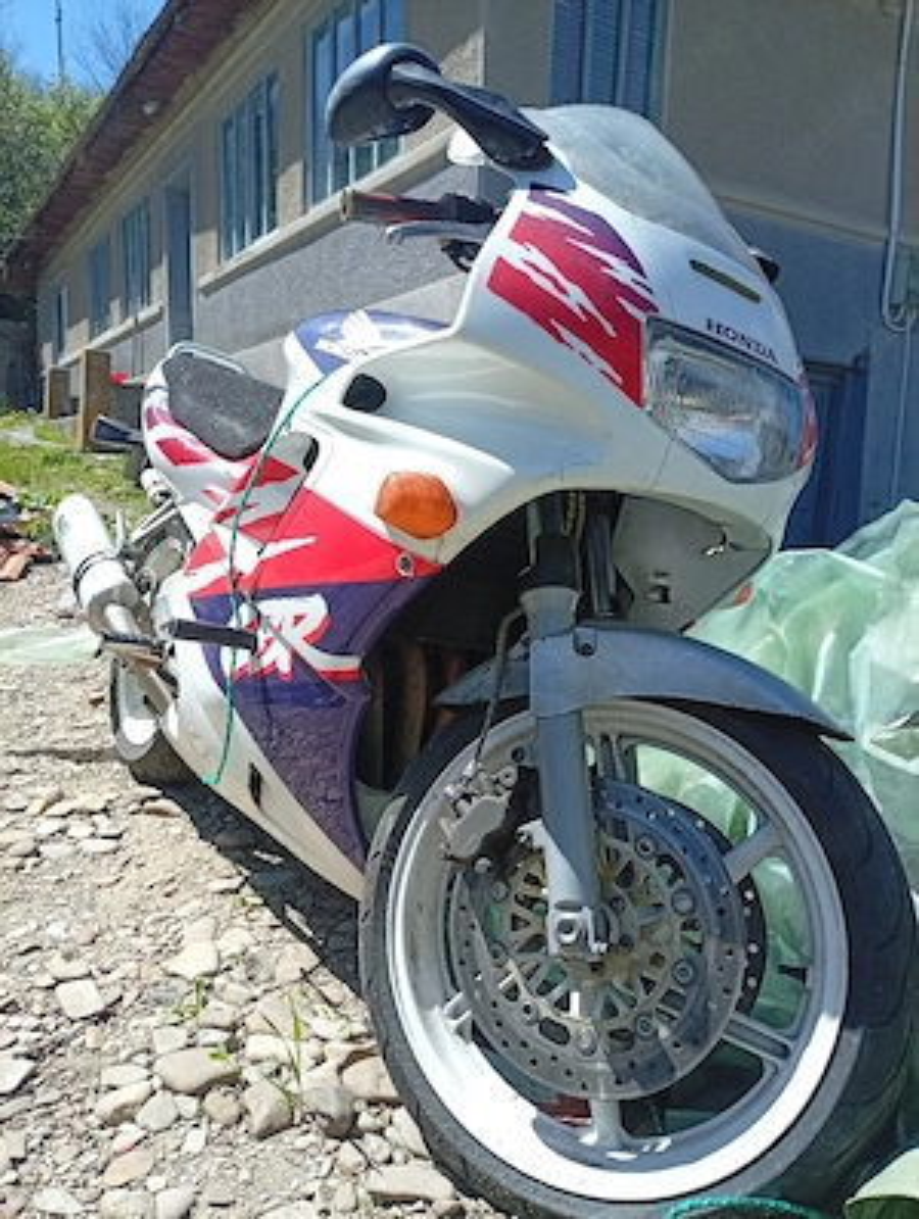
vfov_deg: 65.2
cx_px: 460
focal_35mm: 27
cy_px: 610
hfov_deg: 51.5
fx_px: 953
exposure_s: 1/1000
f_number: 1.8
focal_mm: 3.84
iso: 50
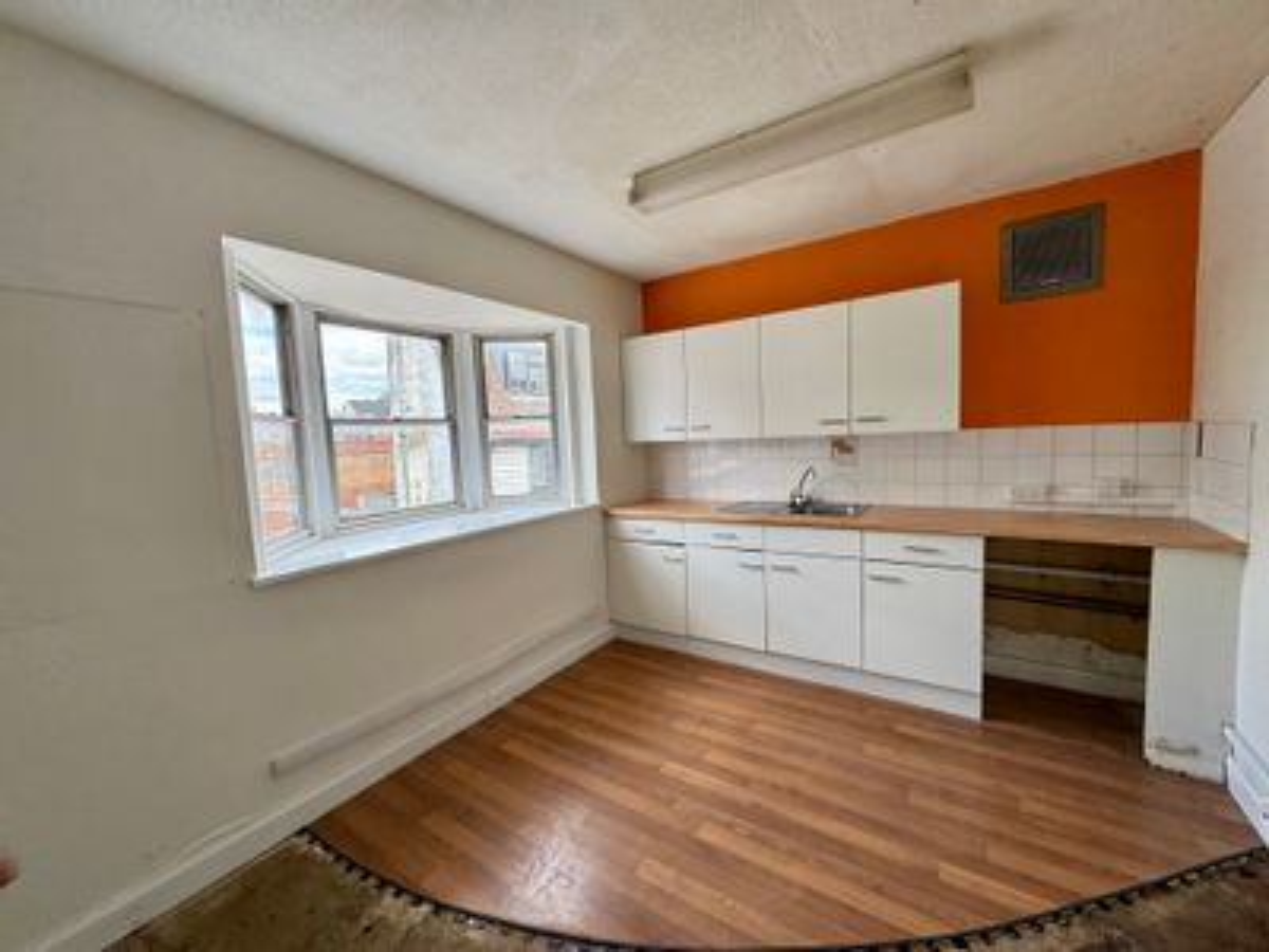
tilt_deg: -0.5
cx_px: 634
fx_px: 513
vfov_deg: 85.7
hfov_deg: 102.1
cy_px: 476
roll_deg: +2.8
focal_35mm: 14
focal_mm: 2.22
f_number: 2.2
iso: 50
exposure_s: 1/99
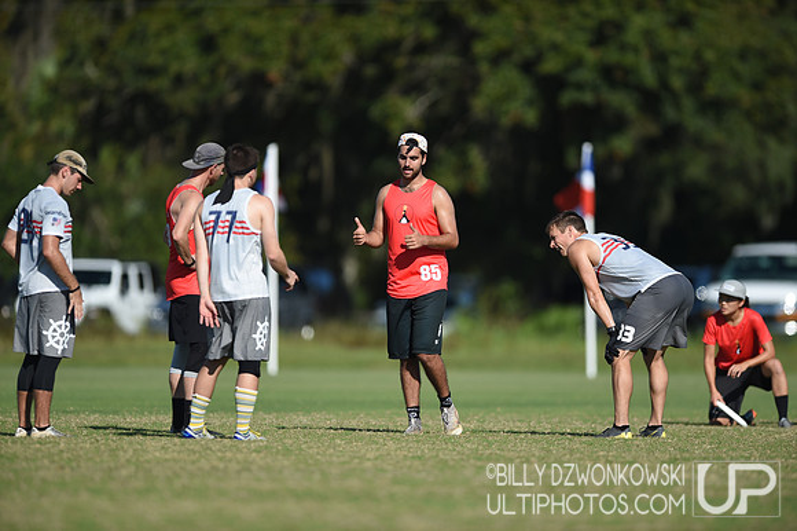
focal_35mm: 400
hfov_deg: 5.2
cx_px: 398
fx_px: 8850
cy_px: 266
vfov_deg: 3.4
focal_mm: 400
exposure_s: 1/2500
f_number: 3.5
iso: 100
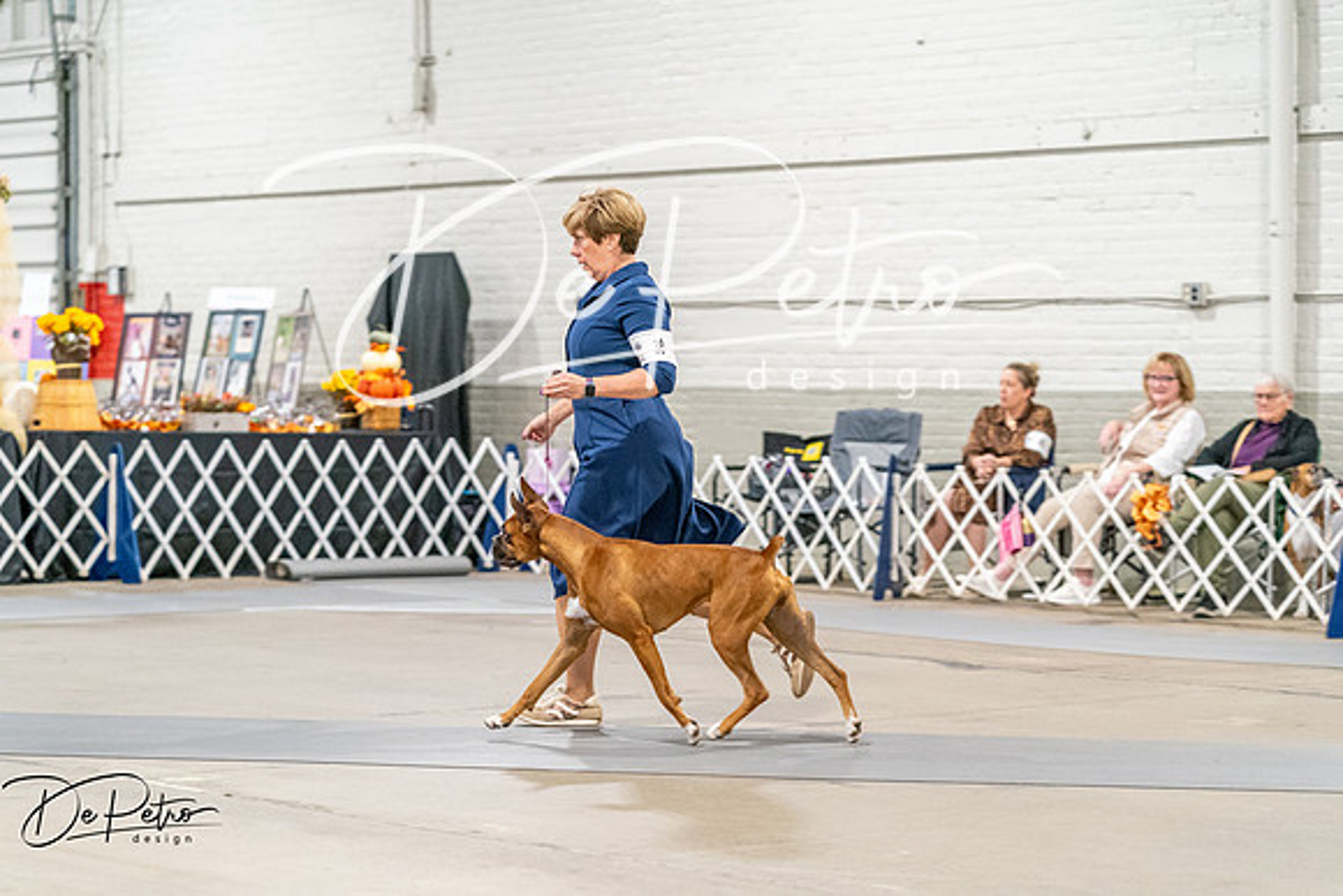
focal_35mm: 92
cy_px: 448
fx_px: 3433
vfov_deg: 14.9
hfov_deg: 22.1
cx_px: 672
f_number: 3.2
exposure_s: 1/250
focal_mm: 92
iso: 6400
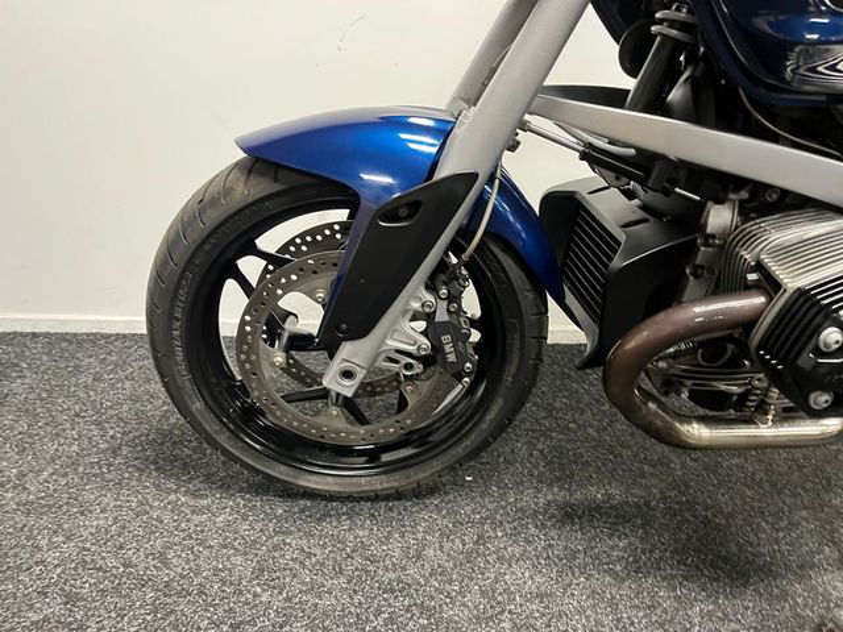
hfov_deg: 67.3
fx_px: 633
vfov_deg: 53.1
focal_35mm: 26
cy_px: 316
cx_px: 422
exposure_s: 1/33
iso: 400
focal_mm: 5.1
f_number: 1.6
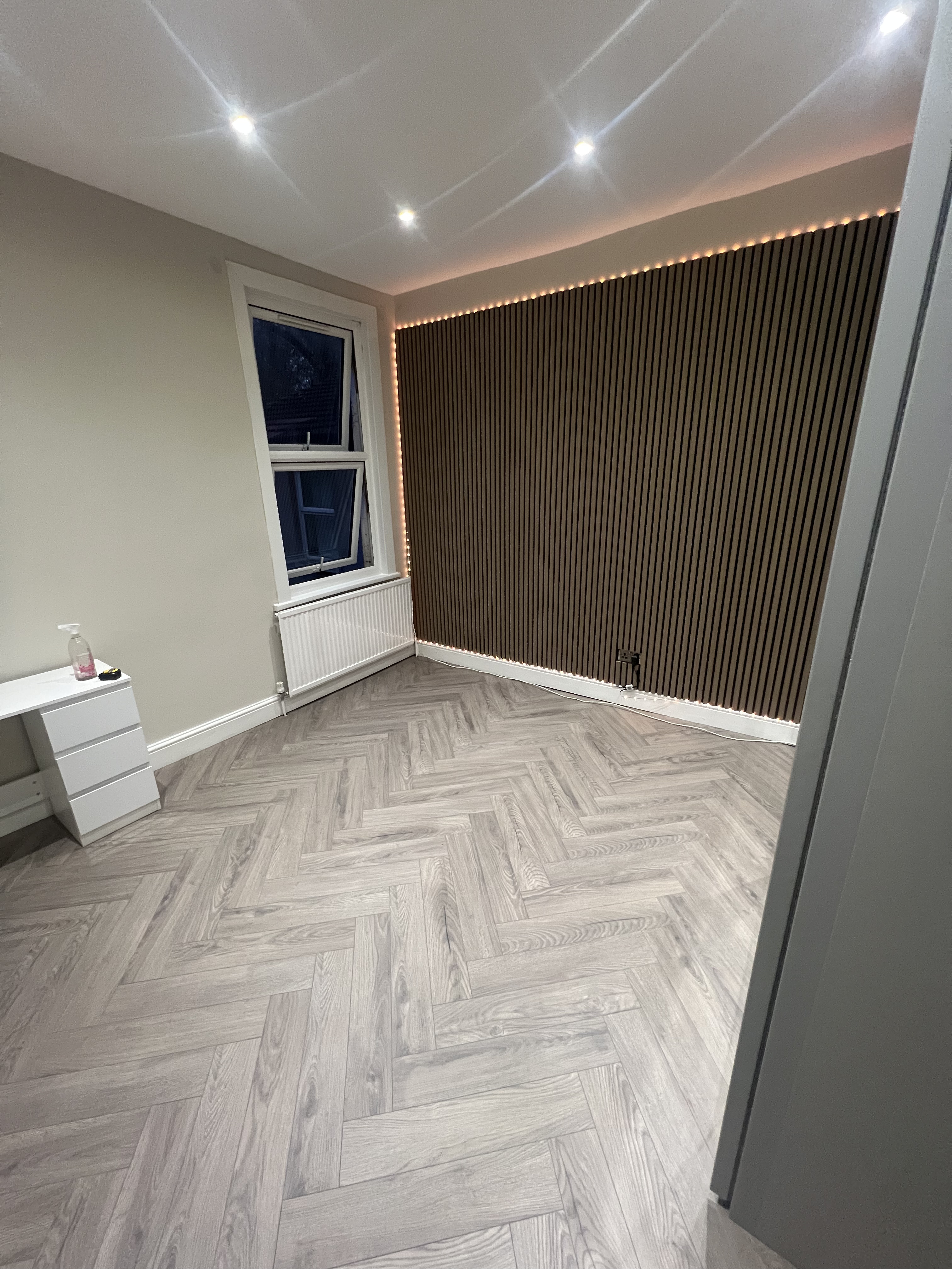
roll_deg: +1.2
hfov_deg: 89.9
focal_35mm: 13
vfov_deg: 106.2
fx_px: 477
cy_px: 634
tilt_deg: -19.1
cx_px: 476
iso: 400
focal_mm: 1.57
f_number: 1.8
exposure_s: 1/59
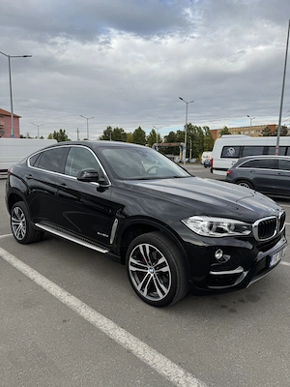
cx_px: 145
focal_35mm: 24
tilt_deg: -7.5
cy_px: 194
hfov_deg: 56.8
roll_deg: -0.8
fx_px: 268
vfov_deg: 71.6
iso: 80
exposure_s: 1/1869
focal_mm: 6.76
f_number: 1.78
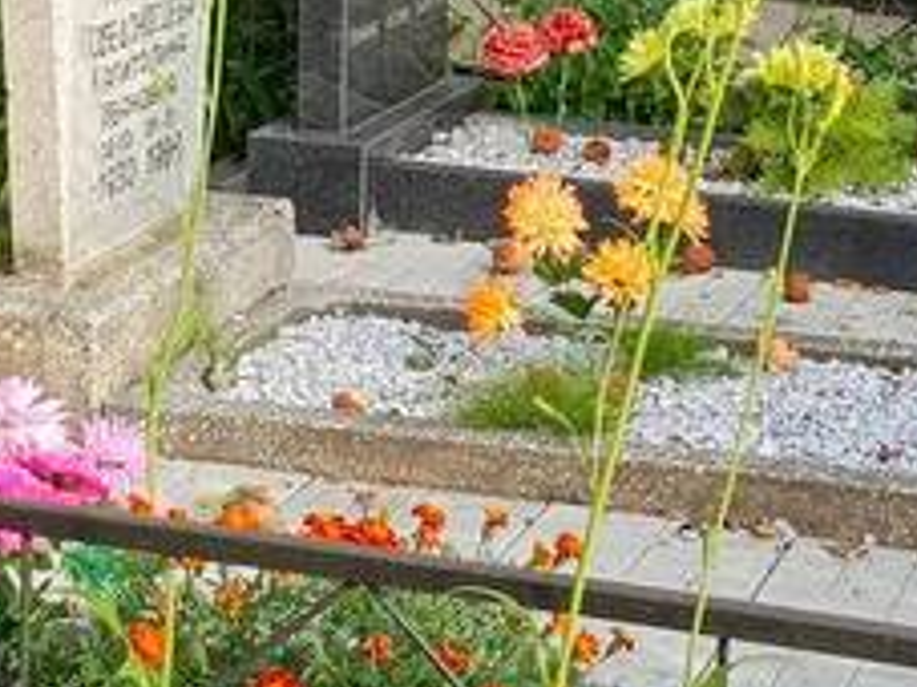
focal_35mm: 113
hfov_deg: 17.4
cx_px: 582
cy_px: -141
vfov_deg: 12.8
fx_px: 2992
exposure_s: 1/211
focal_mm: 4.76
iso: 110
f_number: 1.69
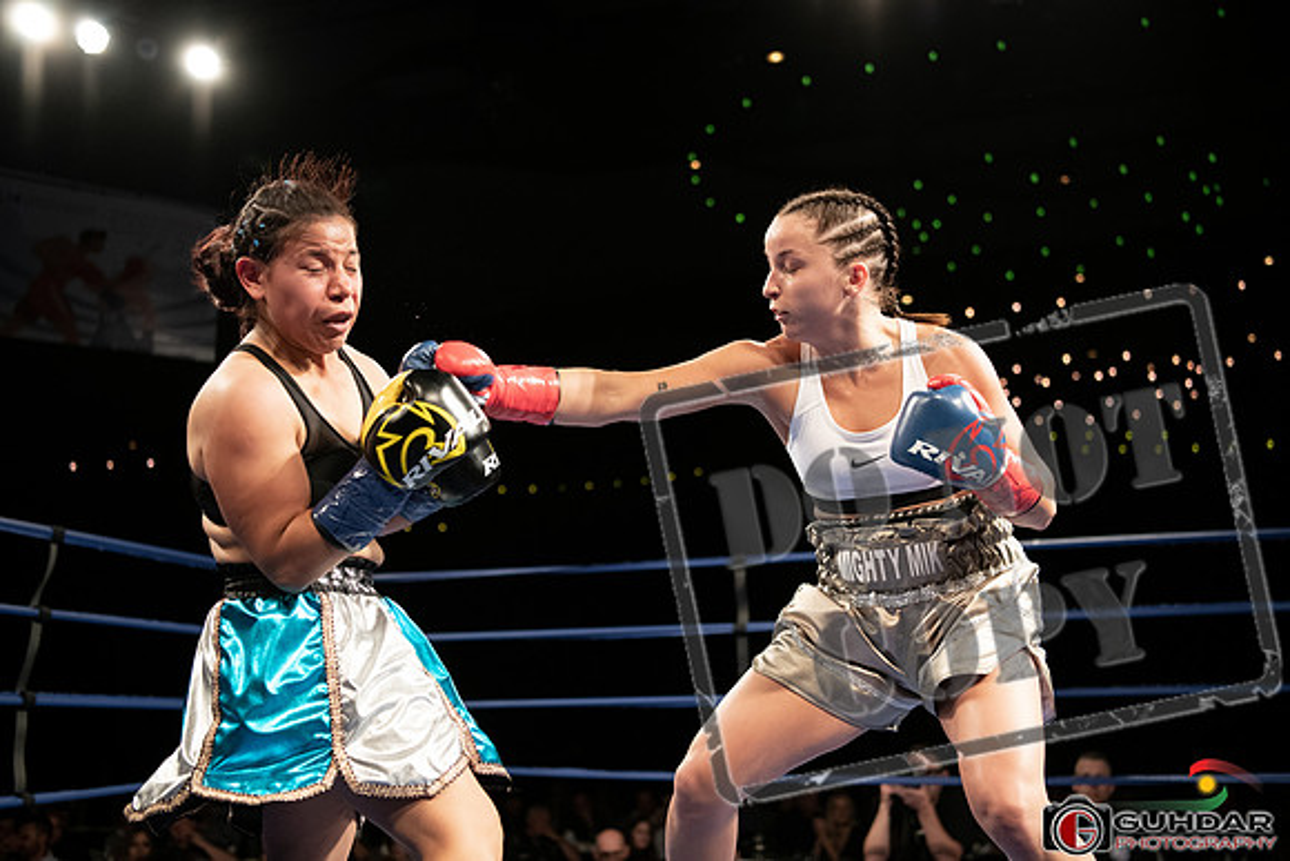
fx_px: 1564
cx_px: 659
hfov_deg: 44.8
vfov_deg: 30.8
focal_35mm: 44
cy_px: 431
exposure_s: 1/1250
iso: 1600
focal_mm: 42
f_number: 2.8
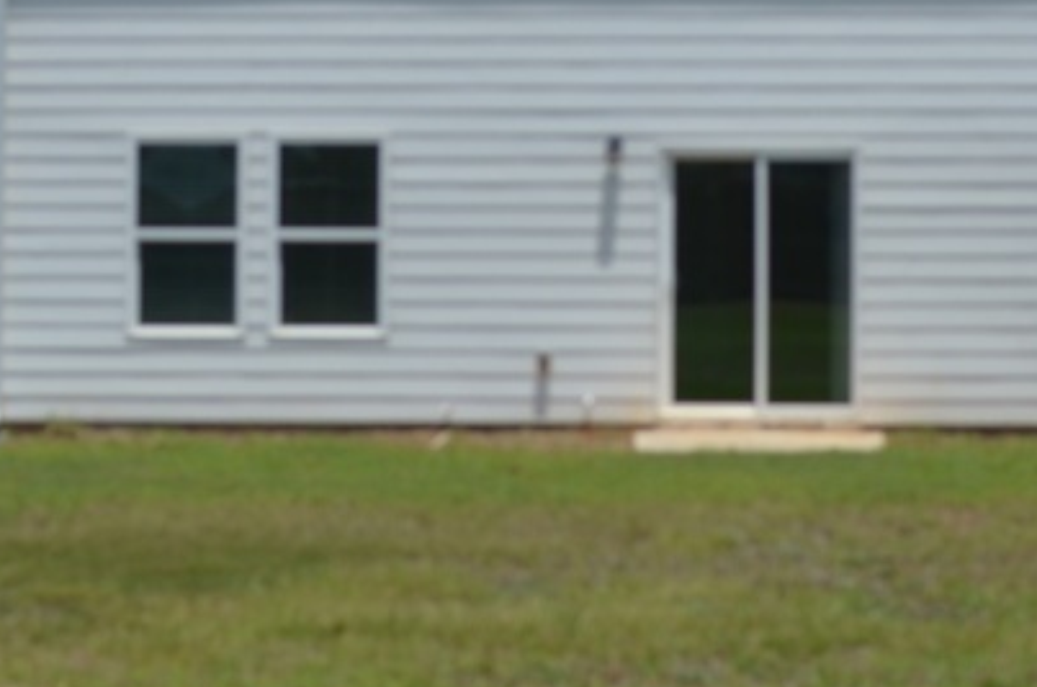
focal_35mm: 99
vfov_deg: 13.6
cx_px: 726
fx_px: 2846
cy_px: 45
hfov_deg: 20.5
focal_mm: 18
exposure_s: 1/2000
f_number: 3.5
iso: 100
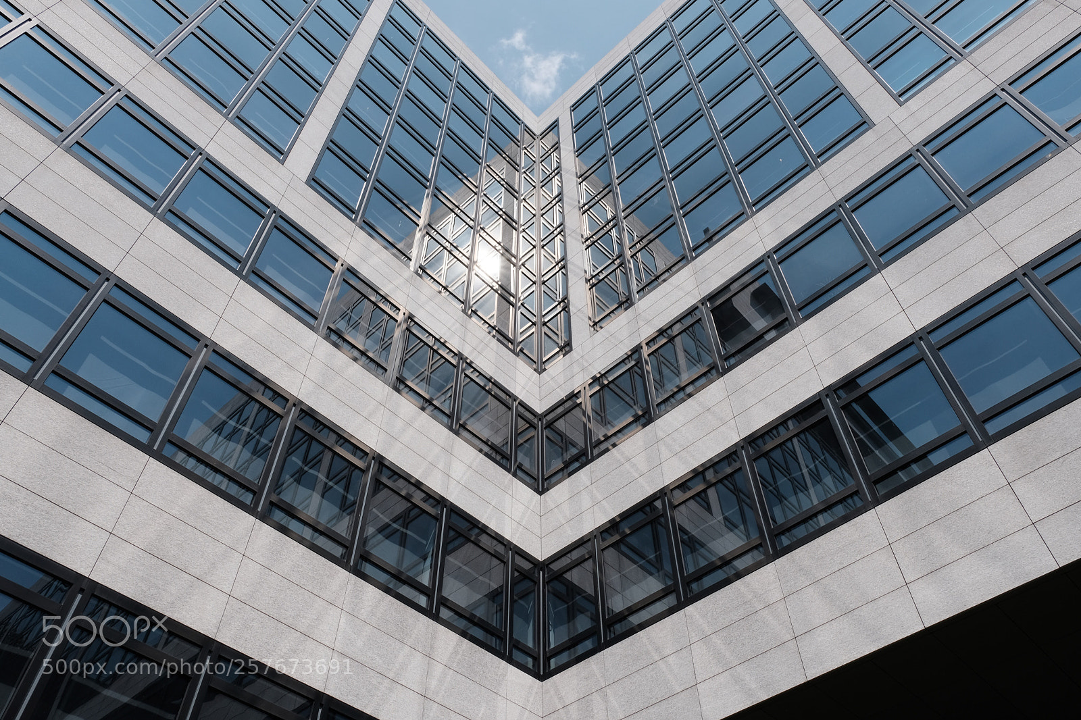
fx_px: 811
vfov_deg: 47.9
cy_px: 360
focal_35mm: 27
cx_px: 540
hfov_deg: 67.4
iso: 400
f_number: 11
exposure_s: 1/400
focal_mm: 18
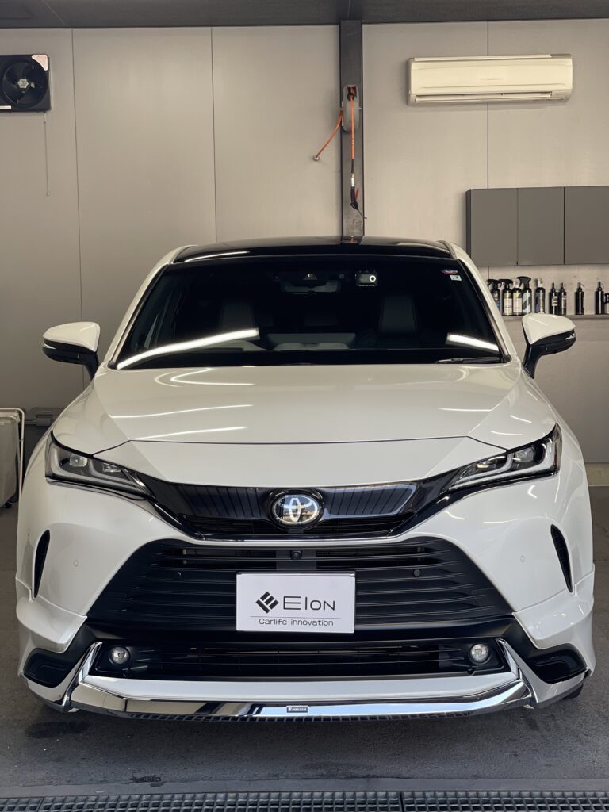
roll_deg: +0.8
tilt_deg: -3.6
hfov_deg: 22.9
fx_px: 1501
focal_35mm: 64
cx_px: 304
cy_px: 406
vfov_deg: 30.3
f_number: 2.2
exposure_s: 1/121
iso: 50
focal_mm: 7.5
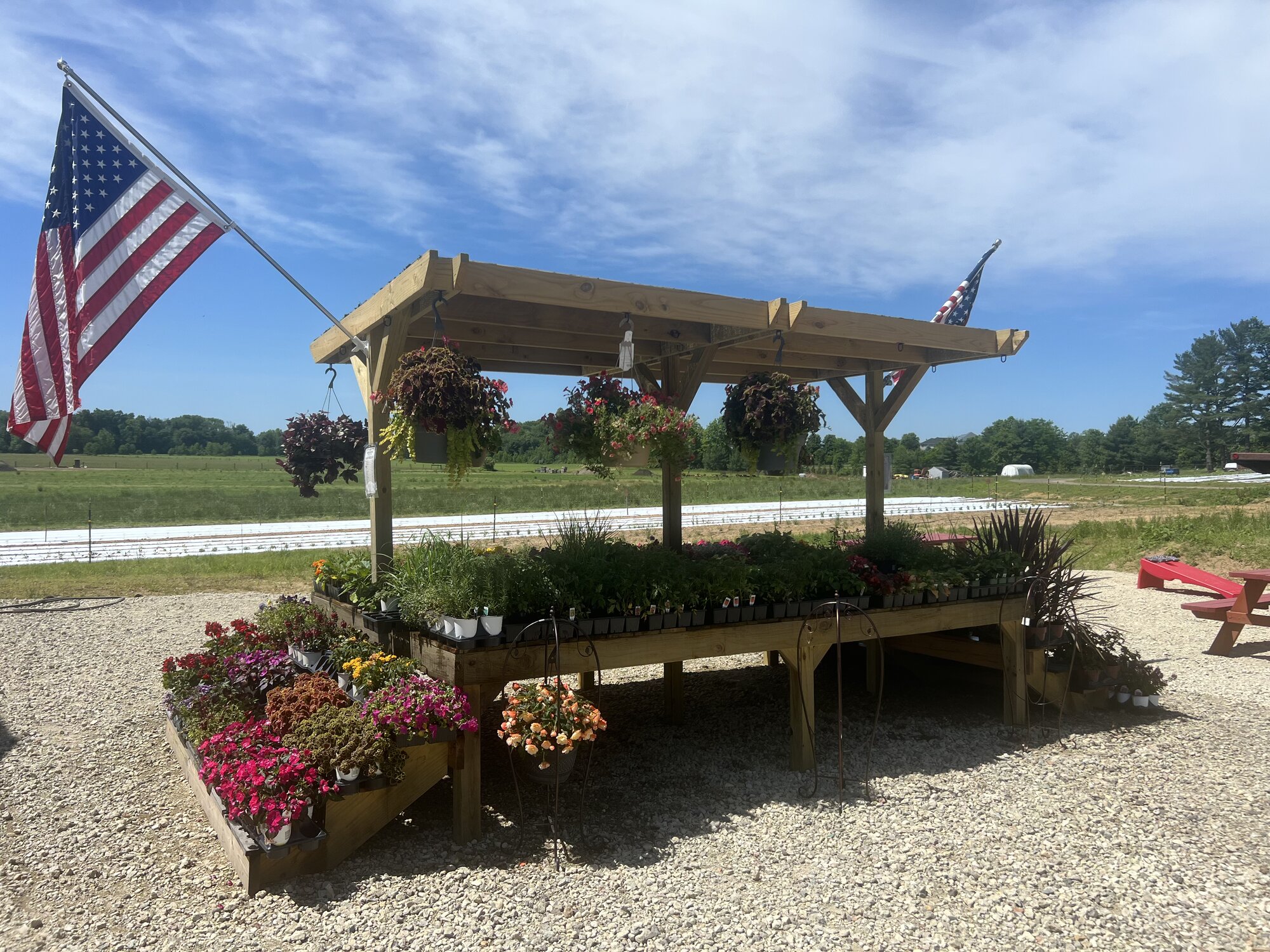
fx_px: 954
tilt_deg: -1.0
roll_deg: -0.7
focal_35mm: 26
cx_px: 635
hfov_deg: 67.3
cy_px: 476
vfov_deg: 53.1
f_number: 1.5
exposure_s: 1/4831
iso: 50
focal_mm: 5.7
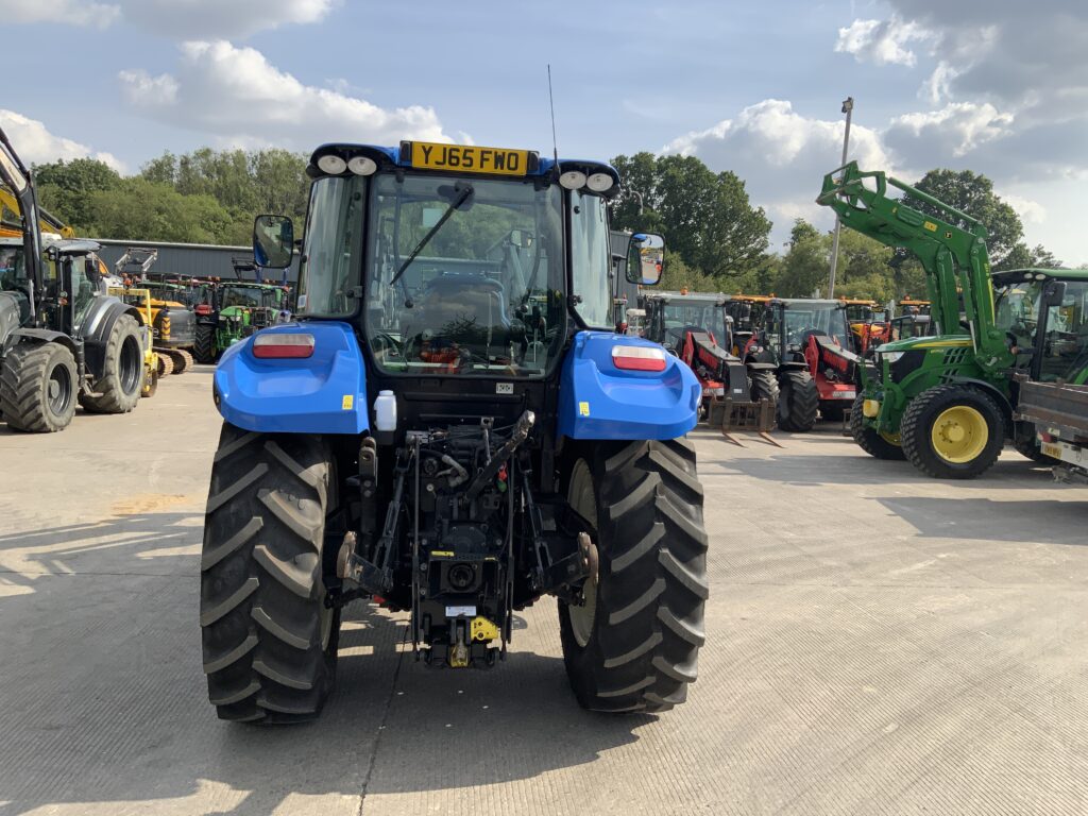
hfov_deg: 61.7
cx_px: 544
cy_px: 408
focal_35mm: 29
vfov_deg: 48.2
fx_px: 911
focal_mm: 3
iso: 16
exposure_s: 1/1168
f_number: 1.8
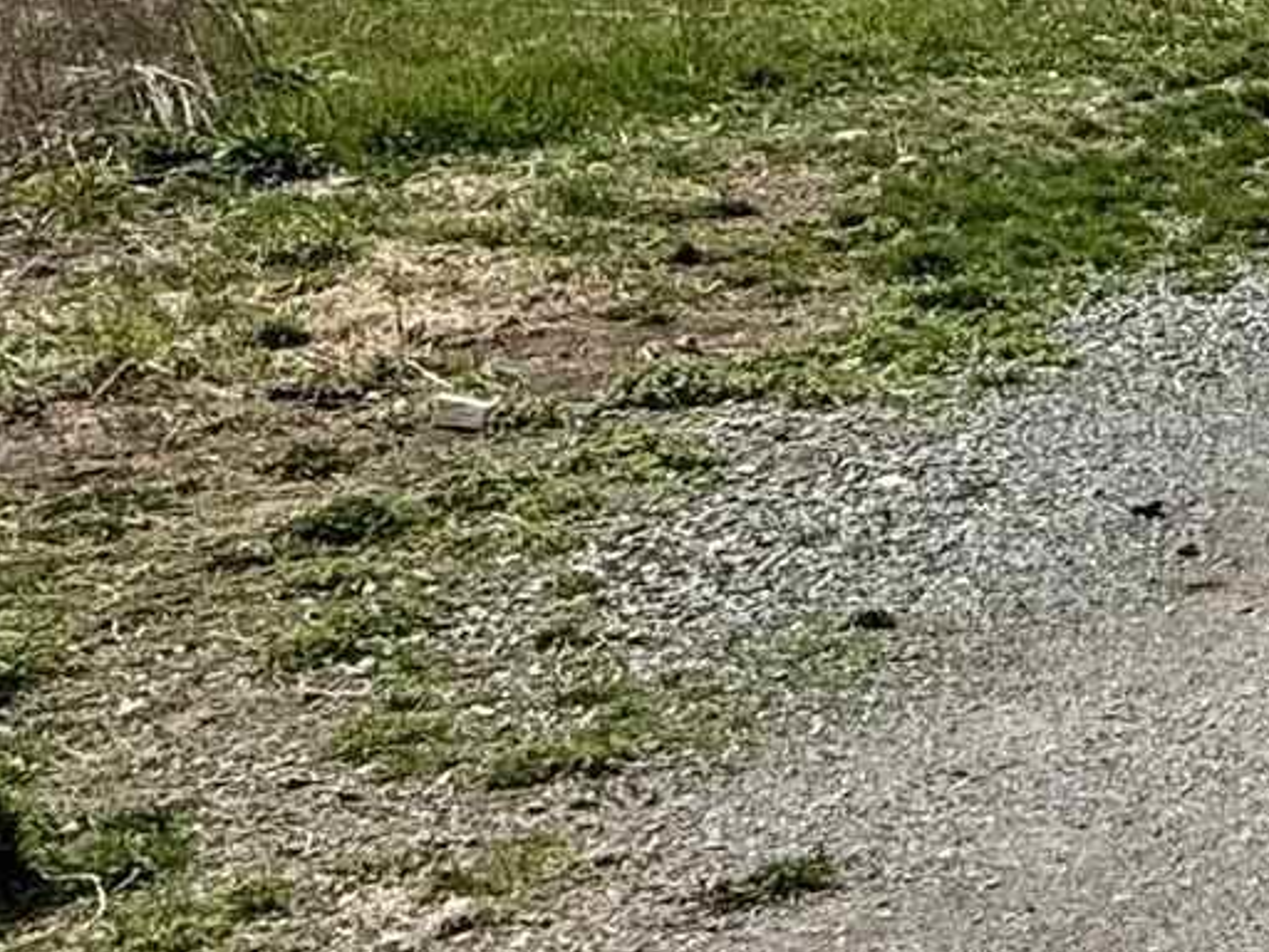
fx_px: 3079
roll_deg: -0.2
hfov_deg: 18.6
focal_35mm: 84
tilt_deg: -1.9
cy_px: -260
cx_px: 2236
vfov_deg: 16.7
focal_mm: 2.22
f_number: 2.2
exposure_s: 1/3460
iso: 50
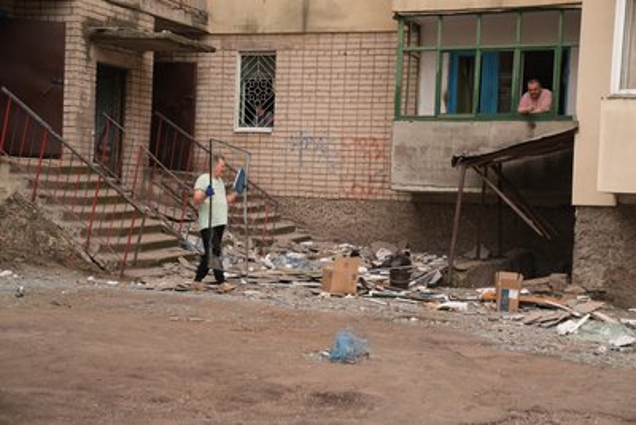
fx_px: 1237
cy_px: 212
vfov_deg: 19.5
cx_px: 318
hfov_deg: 28.8
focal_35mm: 70
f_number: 4
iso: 80
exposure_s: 1/200
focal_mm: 70
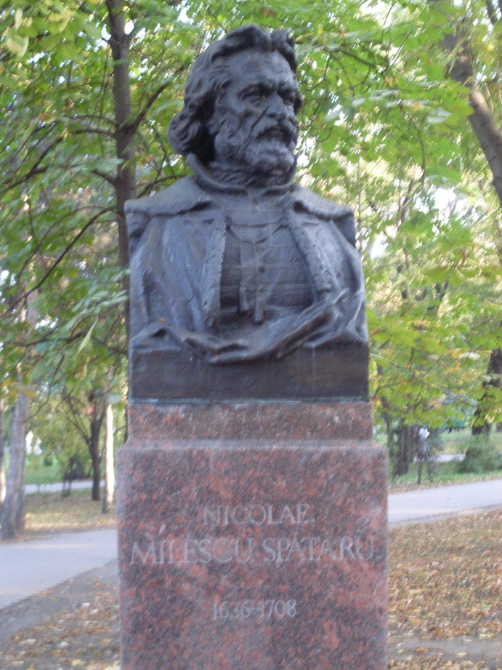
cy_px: 335
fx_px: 1373
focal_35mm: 71
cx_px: 251
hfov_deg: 20.7
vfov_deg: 27.4
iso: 200
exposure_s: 1/15
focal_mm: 11.7
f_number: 3.7
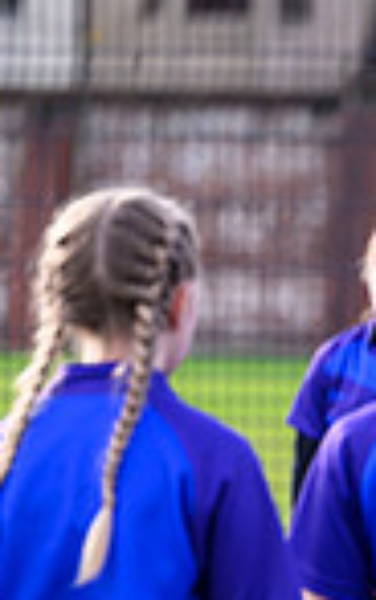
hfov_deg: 2.0
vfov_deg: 3.2
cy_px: 716
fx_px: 10712
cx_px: 1047
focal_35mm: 654
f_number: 3.2
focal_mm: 155
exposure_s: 1/1000
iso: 500
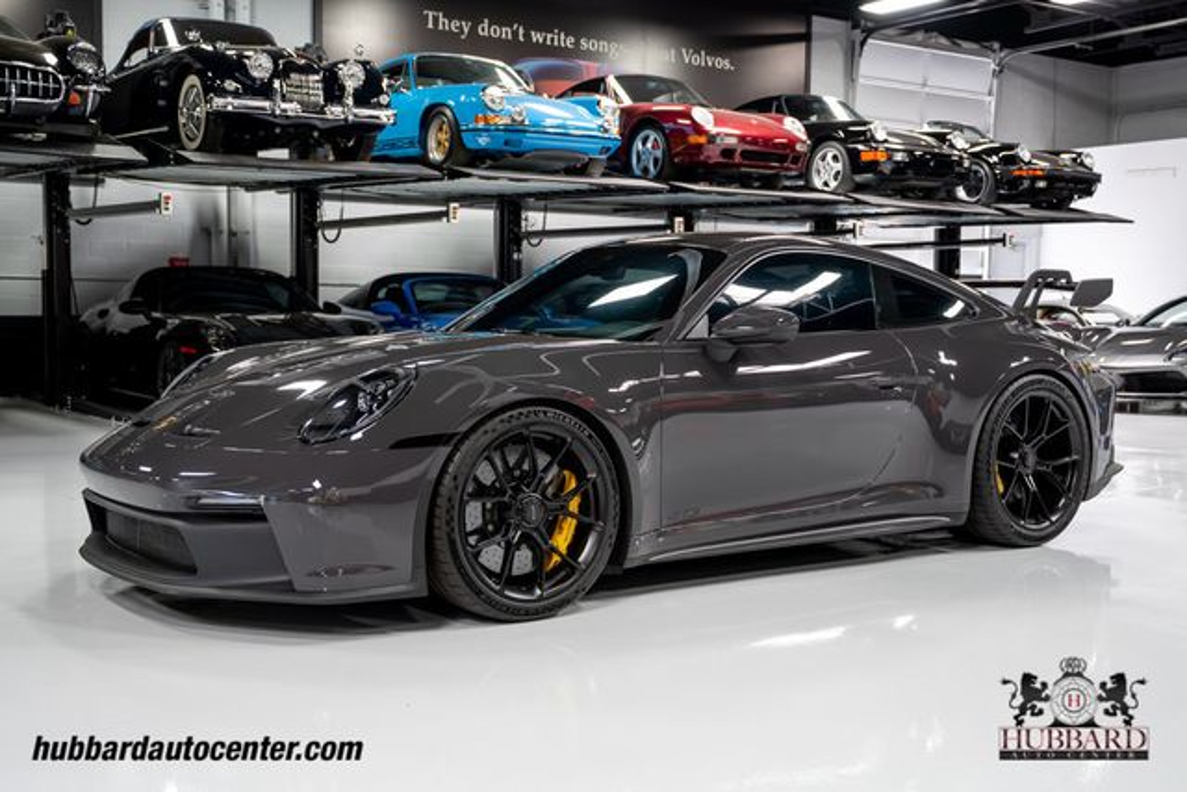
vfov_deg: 32.3
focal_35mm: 42
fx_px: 1369
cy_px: 391
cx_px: 601
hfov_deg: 46.9
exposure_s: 1/60
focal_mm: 41
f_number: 4
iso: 800
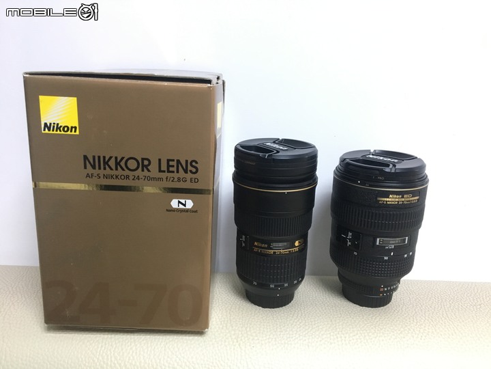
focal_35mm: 29
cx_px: 246
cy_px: 184
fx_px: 411
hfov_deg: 61.7
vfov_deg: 48.2
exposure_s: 1/24
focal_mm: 4.15
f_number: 2.2
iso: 200
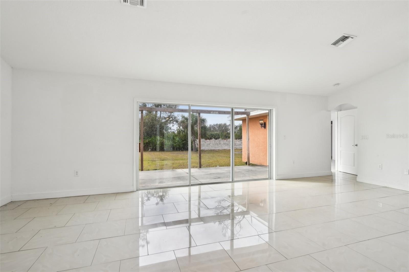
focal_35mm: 17
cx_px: 204
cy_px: 136
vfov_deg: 70.3
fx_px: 193
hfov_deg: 93.3
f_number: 8
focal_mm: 17
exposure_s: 1/400
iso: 400
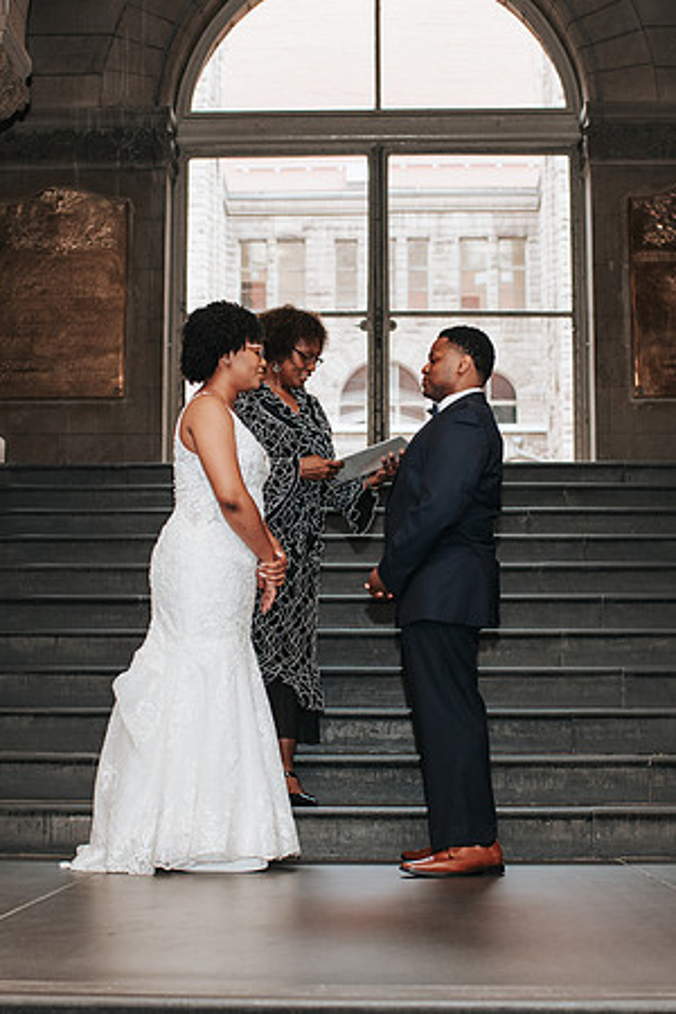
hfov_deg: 21.8
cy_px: 530
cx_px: 300
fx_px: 1750
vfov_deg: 32.3
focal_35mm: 62
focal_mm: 35
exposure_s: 1/125
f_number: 3.2
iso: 1000
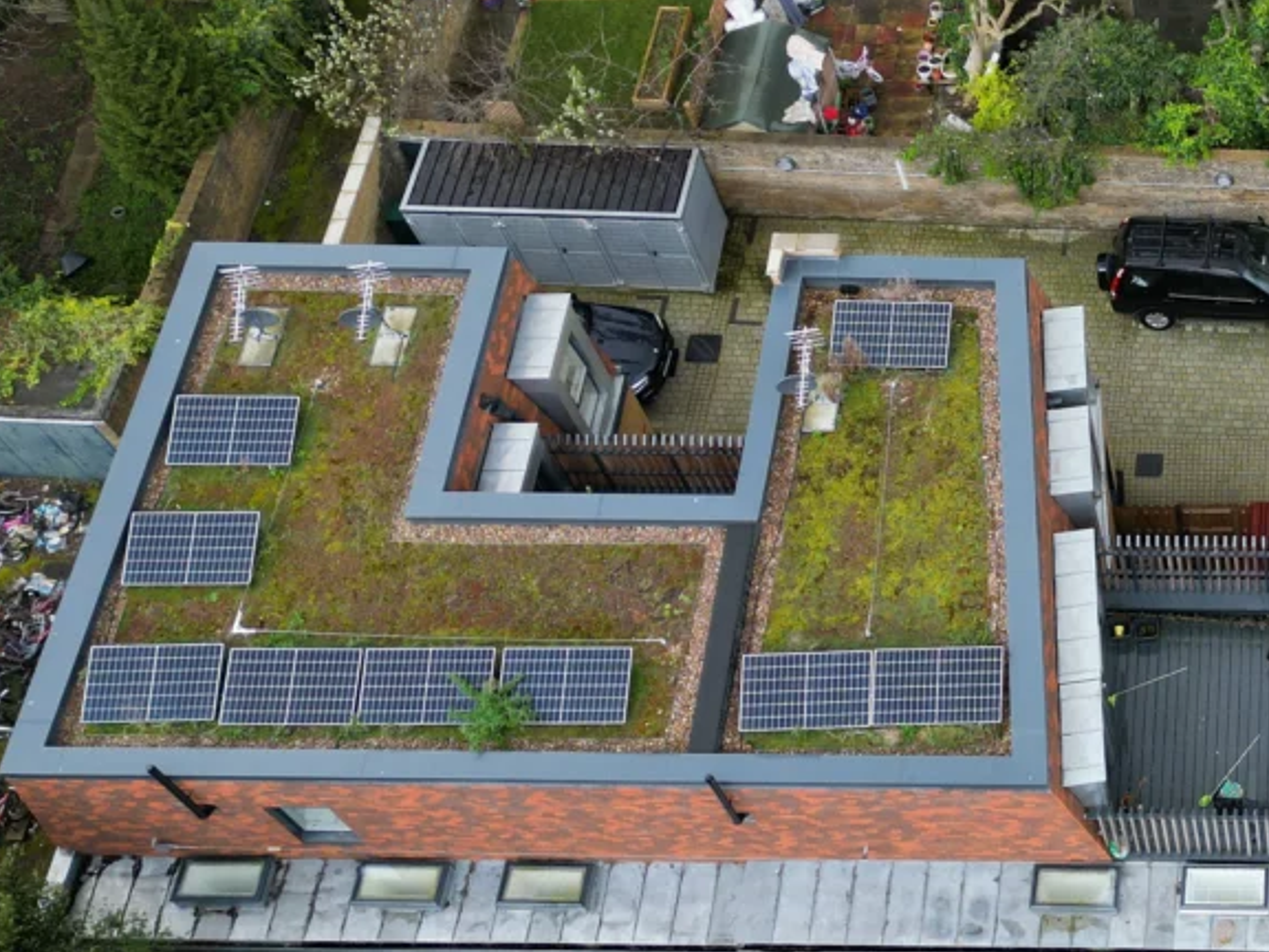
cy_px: 392
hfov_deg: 29.3
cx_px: 1362
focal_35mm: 60
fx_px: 2200
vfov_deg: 24.4
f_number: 1.7
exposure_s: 1/350
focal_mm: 6.72
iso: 150
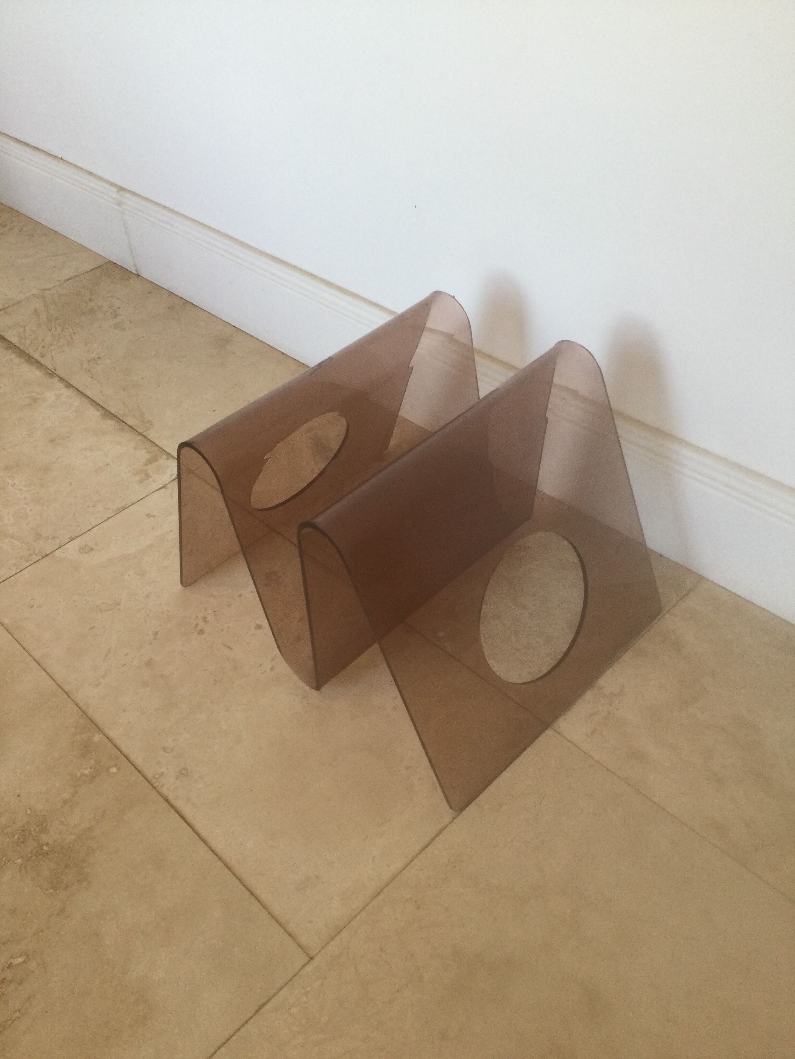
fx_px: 949
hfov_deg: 45.4
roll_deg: +7.0
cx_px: 398
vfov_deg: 58.4
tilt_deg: -43.6
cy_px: 530
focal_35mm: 31
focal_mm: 3.3
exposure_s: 1/33
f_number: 2.4
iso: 25
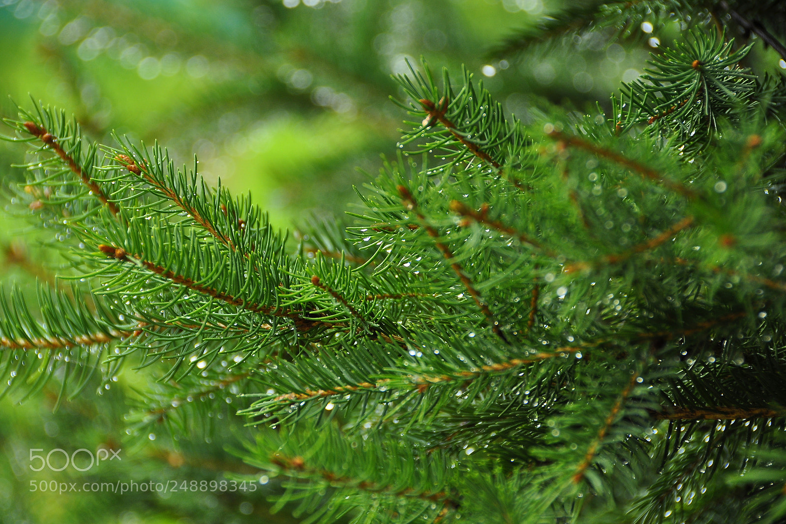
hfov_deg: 10.5
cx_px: 394
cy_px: 262
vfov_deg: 7.0
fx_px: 4279
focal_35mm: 196
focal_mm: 130
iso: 200
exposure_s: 1/125
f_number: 5.6
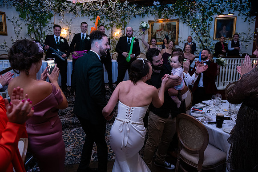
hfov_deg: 73.7
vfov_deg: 53.2
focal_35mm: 24
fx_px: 172
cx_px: 129
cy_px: 86
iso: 800
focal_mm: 24
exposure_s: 1/160
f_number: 3.5
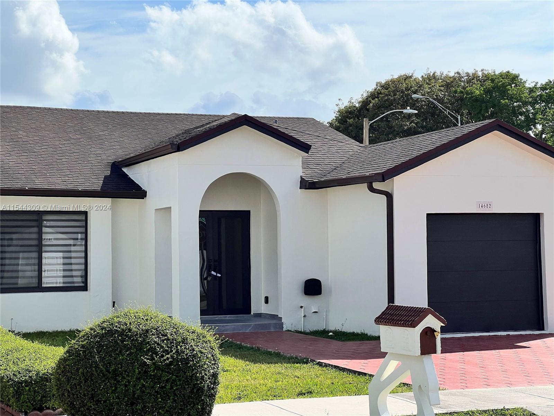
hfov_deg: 25.3
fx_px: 1232
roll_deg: +0.2
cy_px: 208
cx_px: 277
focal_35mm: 77
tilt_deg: +3.4
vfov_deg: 19.1
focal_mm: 9
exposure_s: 1/1449
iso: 32
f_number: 2.8
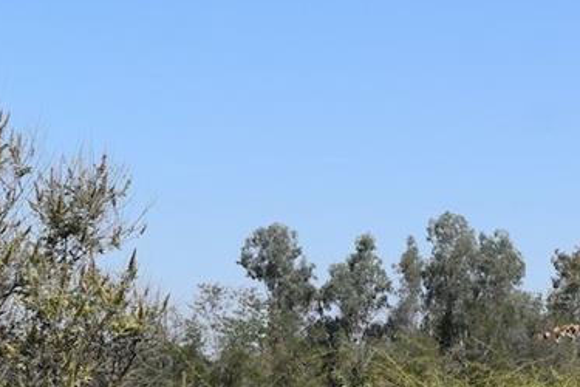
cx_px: 382
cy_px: 170
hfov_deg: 13.1
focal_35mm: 156
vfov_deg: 8.8
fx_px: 2513
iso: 200
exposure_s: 1/400
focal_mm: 26
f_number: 10
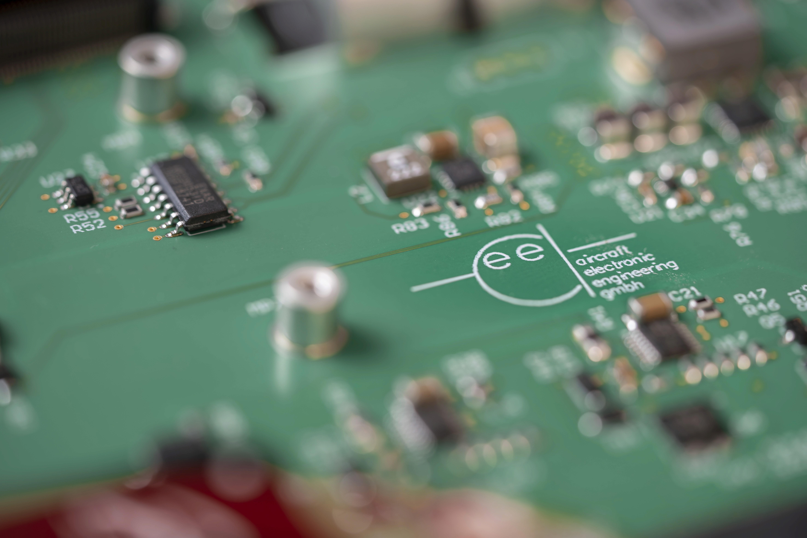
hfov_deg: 22.6
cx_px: 404
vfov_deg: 15.2
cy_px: 269
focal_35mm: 90
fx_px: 2017
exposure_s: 1/25
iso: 125
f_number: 2.8
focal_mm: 90
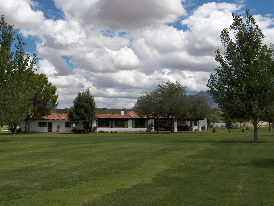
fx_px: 381
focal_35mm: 48
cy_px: 122
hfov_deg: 39.6
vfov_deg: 30.3
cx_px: 124
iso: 100
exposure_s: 1/877
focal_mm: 8
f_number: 4.8
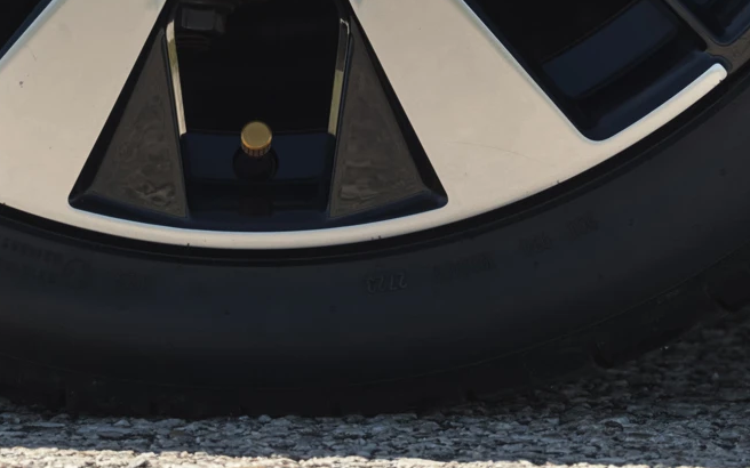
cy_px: -519
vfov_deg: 1.8
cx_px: 262
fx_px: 15146
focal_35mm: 741
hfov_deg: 2.8
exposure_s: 1/400
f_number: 5.6
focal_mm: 159
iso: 100
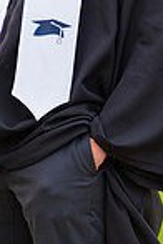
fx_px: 3626
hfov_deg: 2.6
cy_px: -51
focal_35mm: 534
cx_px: 71
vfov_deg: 3.9
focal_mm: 175
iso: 200
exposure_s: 1/640
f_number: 3.2
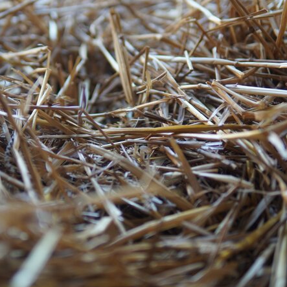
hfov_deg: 25.0
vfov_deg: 25.0
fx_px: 647
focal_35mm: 69
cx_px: 114
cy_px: 137
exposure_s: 1/250
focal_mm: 30
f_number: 1.4
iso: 100
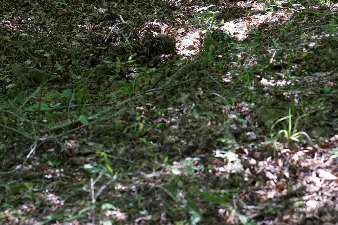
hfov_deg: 13.2
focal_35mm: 155
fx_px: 1456
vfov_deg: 8.7
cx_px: 284
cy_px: -106
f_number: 4
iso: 500
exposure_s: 1/160
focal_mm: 49
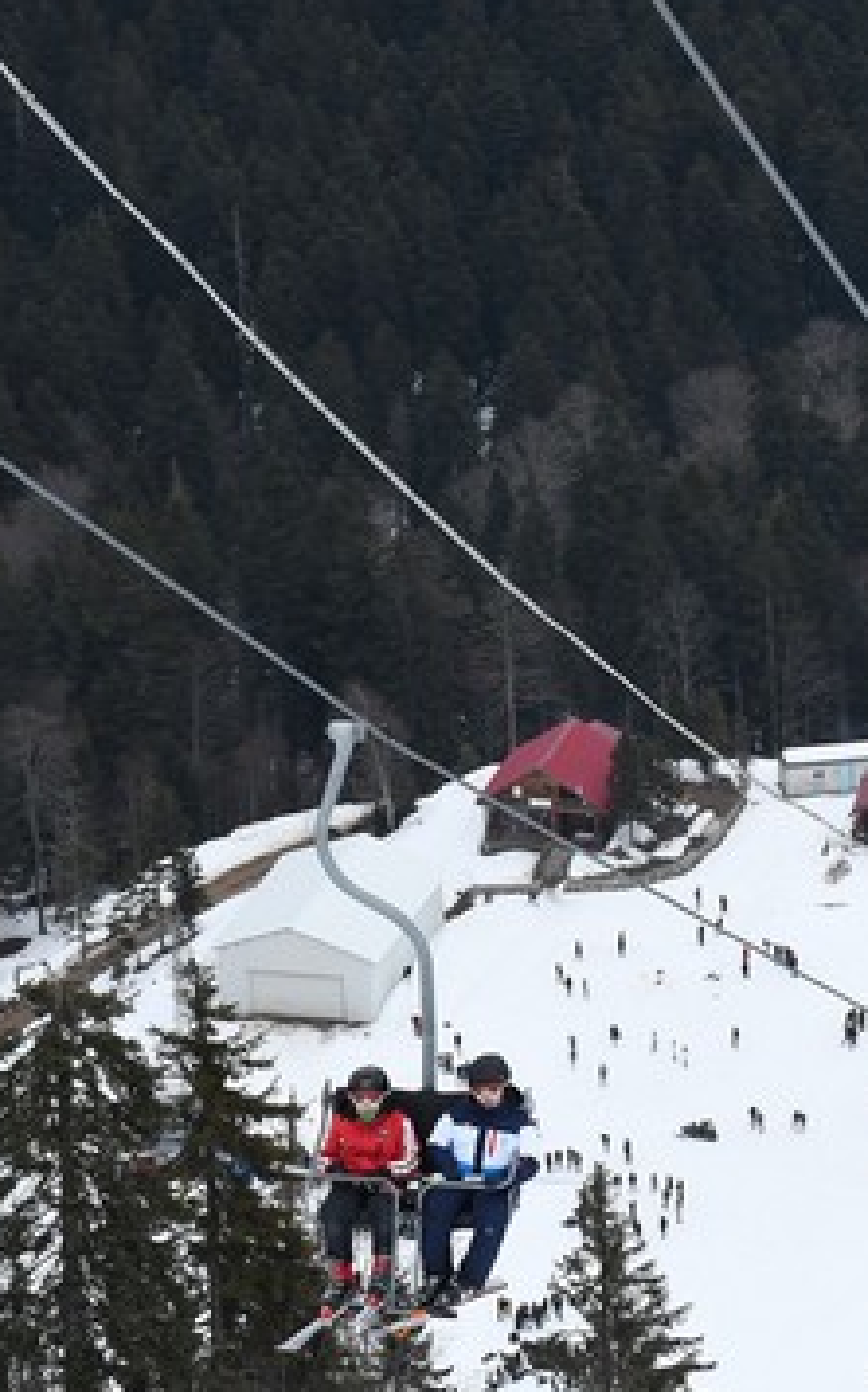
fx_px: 8151
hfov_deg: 6.1
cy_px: 674
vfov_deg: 9.8
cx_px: 860
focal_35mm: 215
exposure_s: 1/1250
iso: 640
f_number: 8
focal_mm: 75
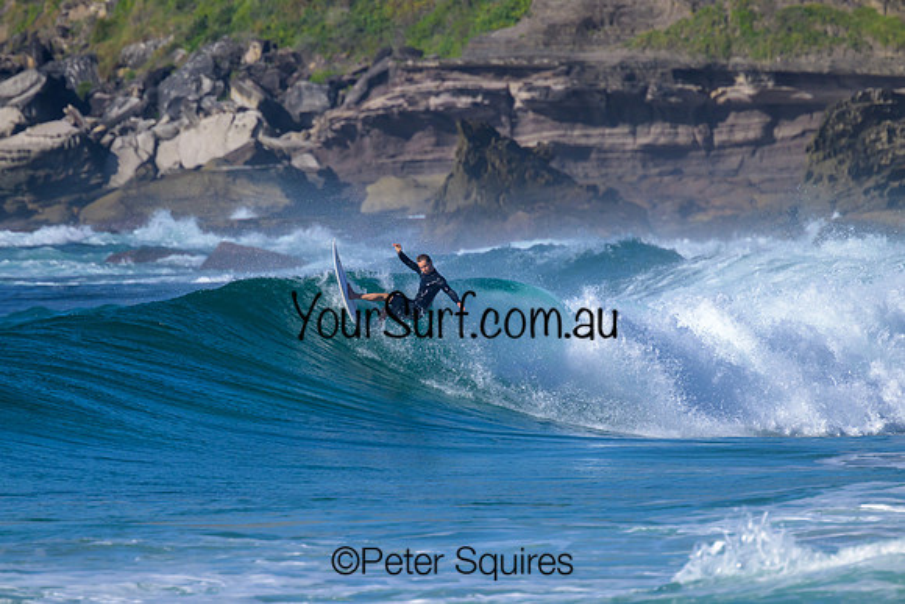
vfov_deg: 1.7
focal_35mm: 800
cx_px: 452
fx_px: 20115
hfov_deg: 2.6
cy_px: 302
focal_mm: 800
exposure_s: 1/2000
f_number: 11
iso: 800
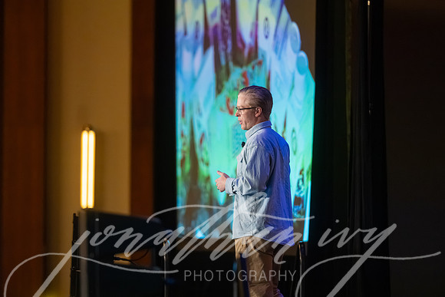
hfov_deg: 10.2
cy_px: 148
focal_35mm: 202
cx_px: 222
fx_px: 2491
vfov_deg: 6.8
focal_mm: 200
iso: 8000
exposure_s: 1/320
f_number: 2.8
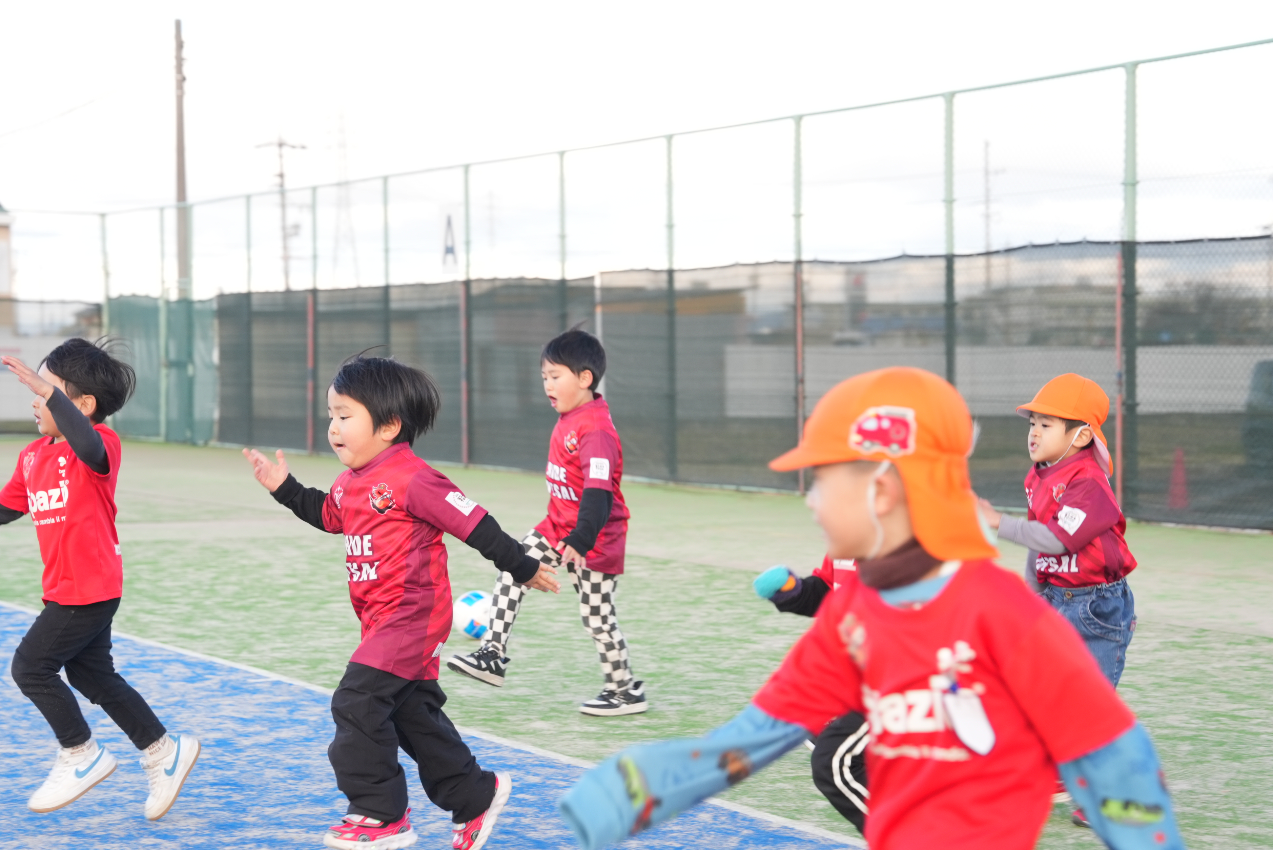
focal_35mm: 79
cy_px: 468
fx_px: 2795
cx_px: 602
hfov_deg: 25.7
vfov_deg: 17.3
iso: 640
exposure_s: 1/250
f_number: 4.5
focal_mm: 70
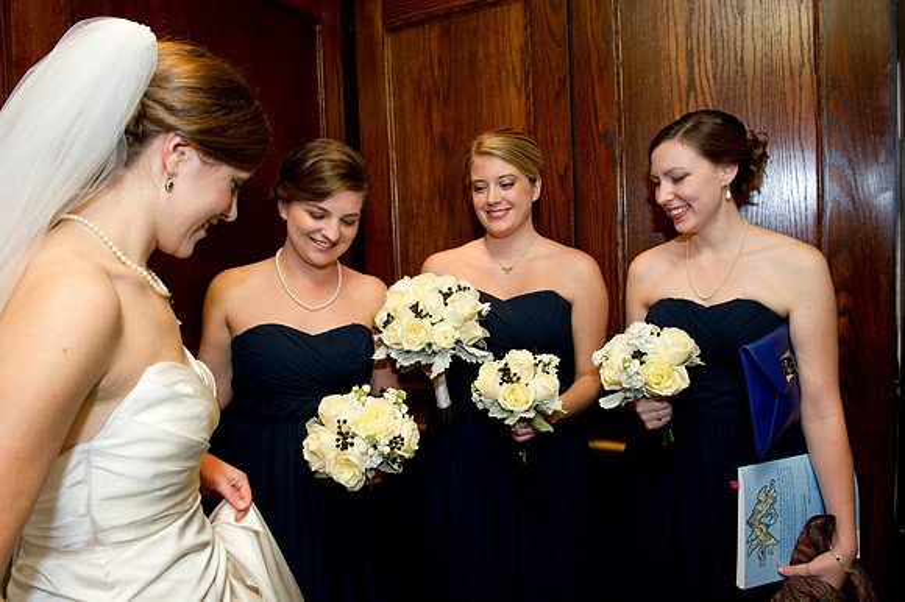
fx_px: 603
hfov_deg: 73.8
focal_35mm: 24
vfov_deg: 53.1
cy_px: 301
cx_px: 452
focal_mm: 24
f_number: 5.6
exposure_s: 1/200
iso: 640
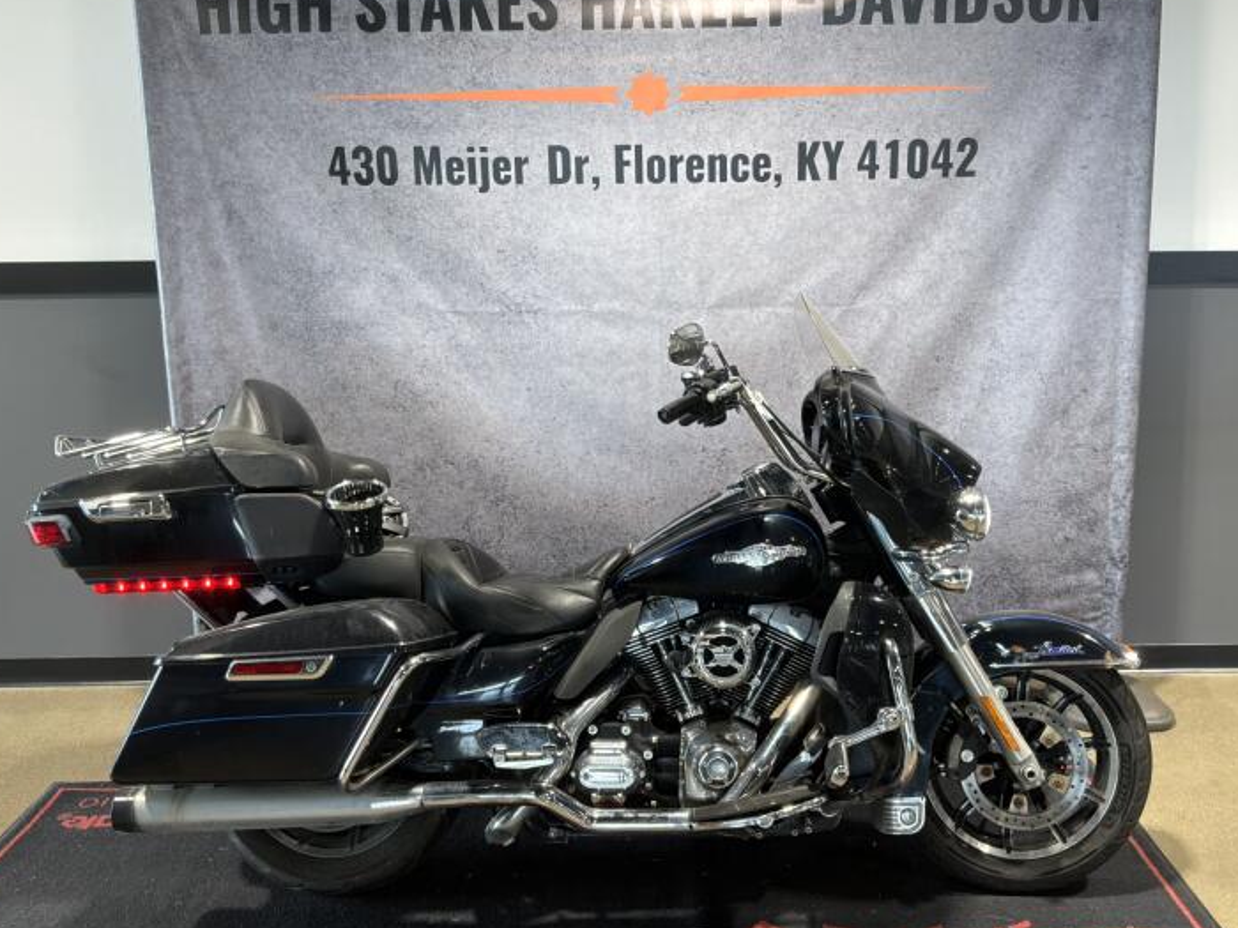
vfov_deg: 44.2
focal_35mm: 32
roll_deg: +0.5
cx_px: 681
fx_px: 1144
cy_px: 447
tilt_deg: -11.9
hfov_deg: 56.7
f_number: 1.8
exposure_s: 1/60
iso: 40
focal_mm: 3
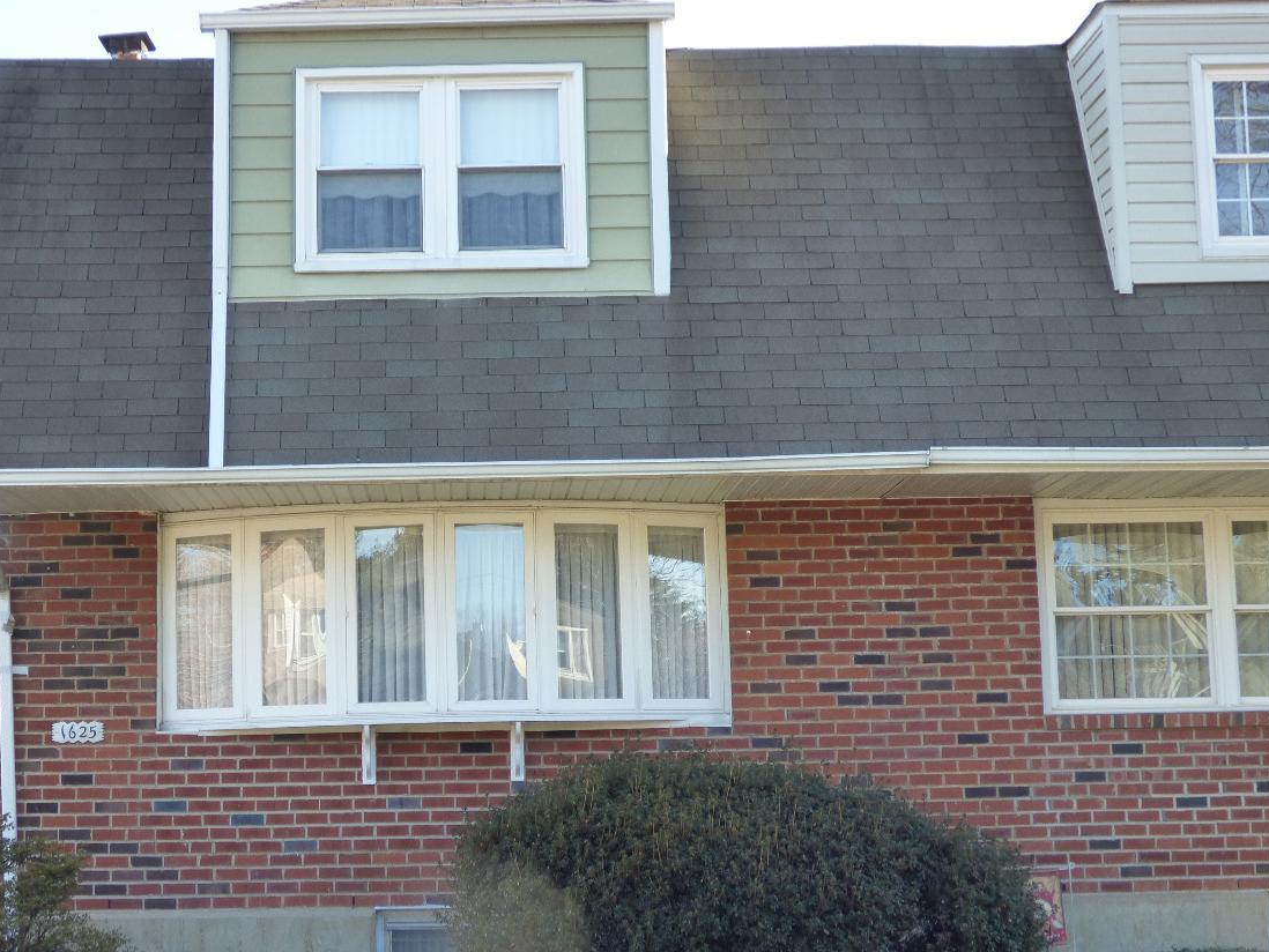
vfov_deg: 24.8
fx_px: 2163
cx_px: 460
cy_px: 559
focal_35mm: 59
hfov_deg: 32.5
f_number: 3.7
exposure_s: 1/200
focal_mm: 7.79
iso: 200
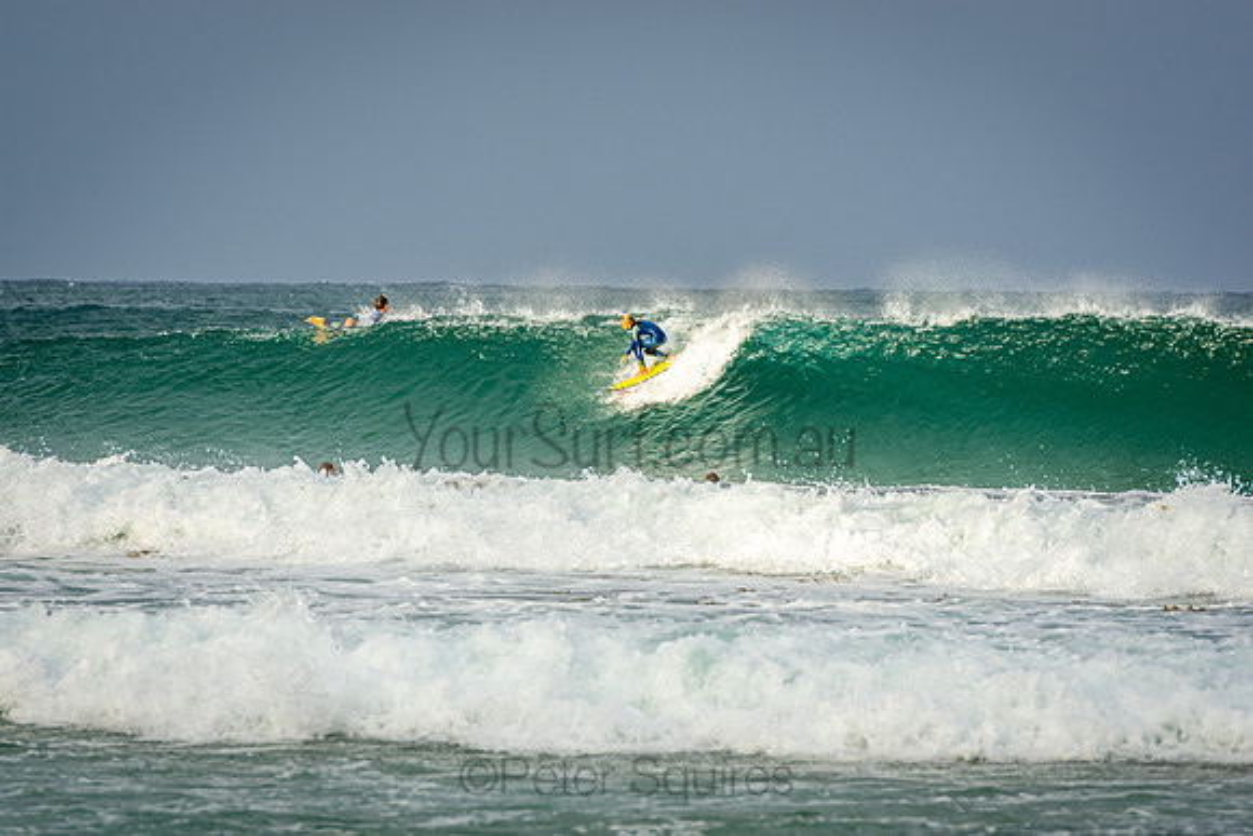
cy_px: 418
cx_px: 626
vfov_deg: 4.6
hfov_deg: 6.9
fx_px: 10444
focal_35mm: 300
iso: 200
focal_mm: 200
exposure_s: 1/500
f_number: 5.6
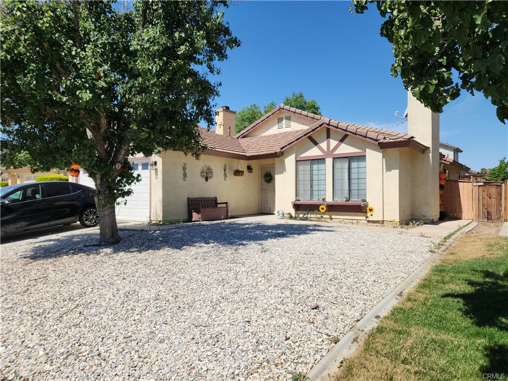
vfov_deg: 58.9
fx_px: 338
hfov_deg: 73.9
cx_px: 254
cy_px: 190
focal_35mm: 23
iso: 20
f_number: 1.8
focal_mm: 5.4
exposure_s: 1/2198
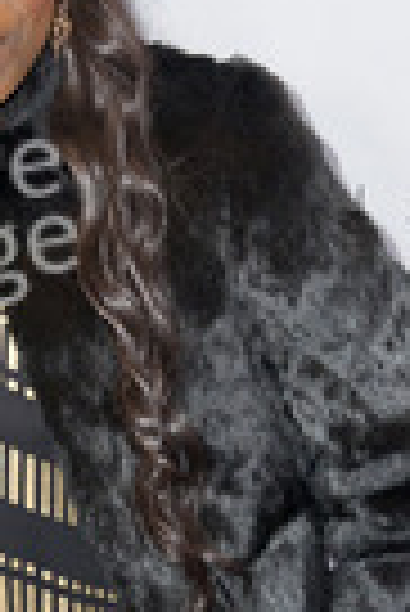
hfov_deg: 9.7
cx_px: -20
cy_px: 472
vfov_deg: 14.5
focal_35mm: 141
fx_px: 2402
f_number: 4.5
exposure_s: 1/400
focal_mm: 48
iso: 500
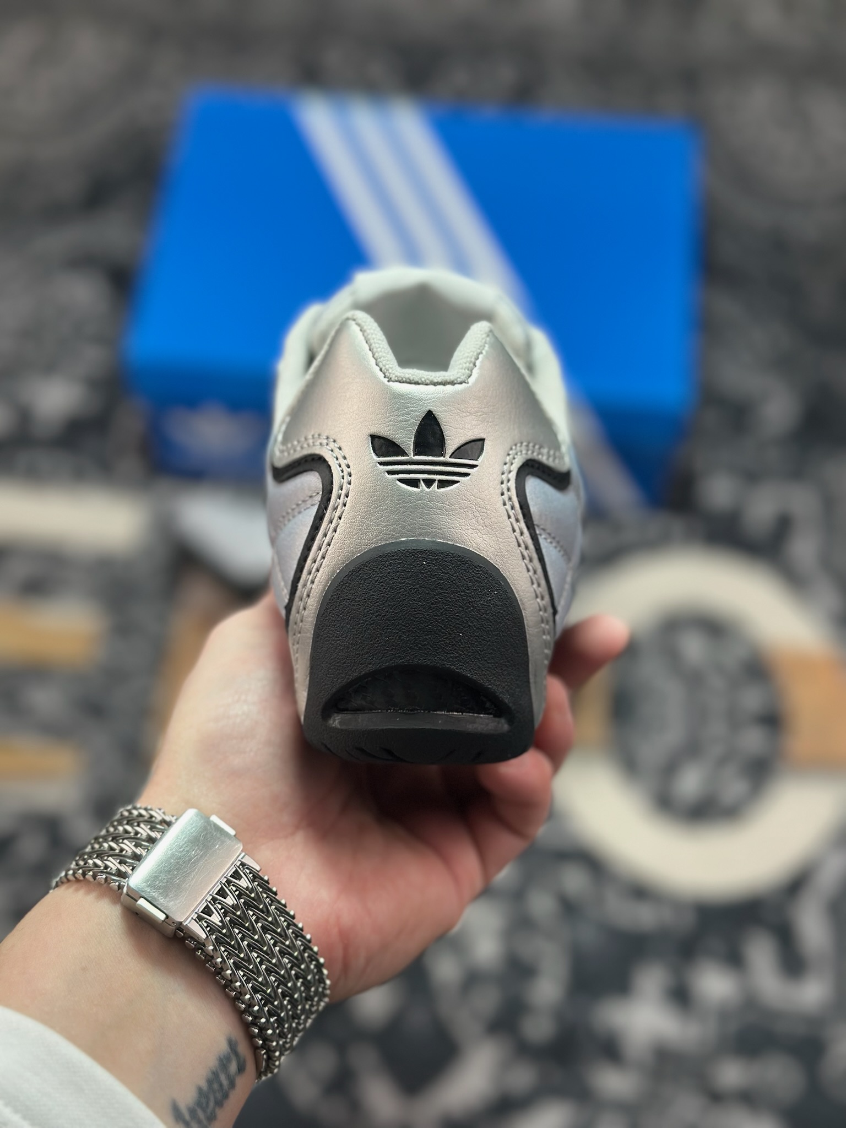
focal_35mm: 48
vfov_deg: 39.7
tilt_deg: -58.4
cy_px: 564
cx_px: 423
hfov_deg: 30.3
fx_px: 1564
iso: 80
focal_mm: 6.86
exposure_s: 1/604
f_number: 1.78
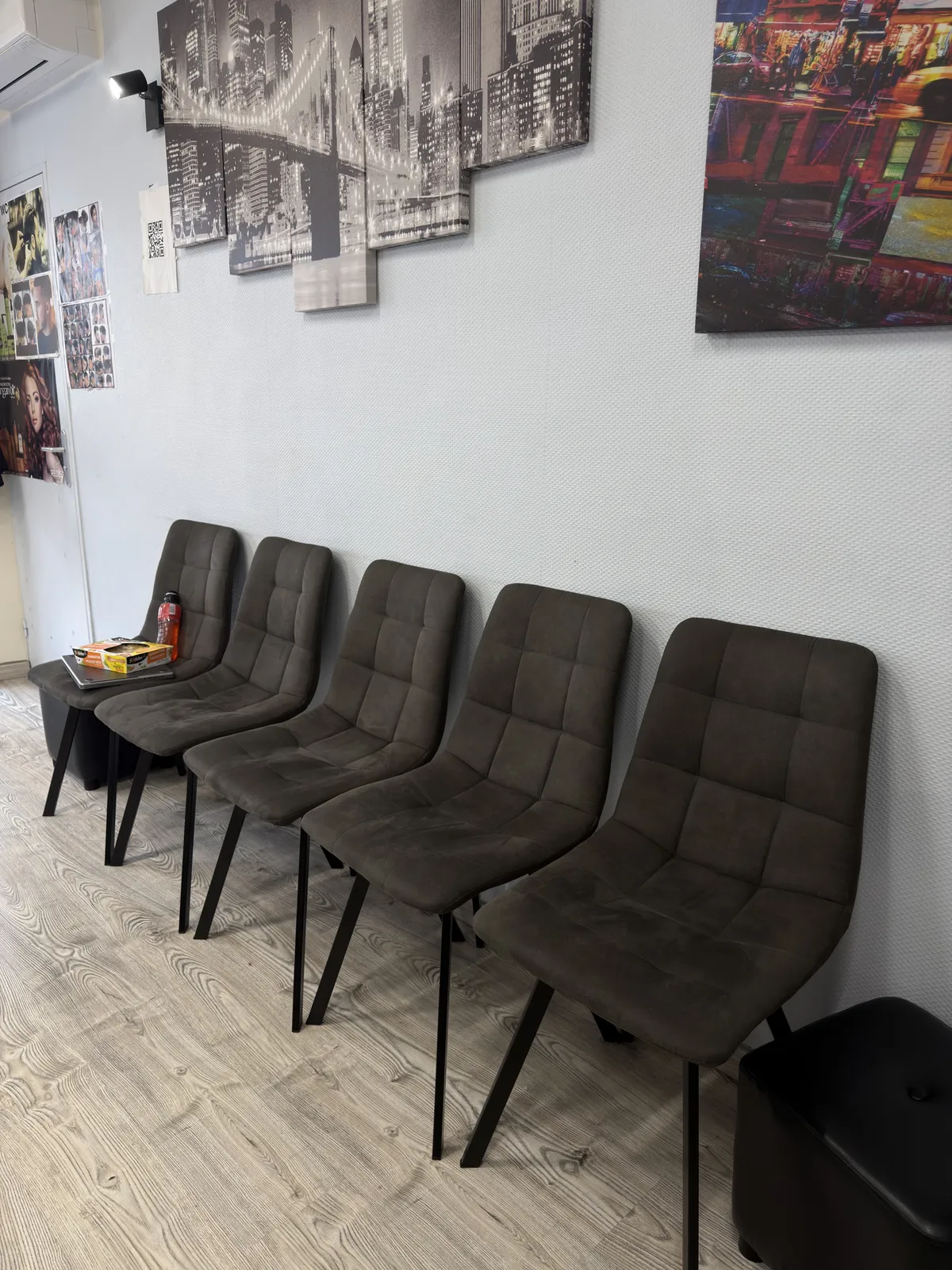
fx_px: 880
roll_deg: -0.6
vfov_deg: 71.6
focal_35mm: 24
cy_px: 635
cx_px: 476
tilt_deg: -14.7
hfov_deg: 56.8
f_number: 1.78
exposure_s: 1/100
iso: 50
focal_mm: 6.76
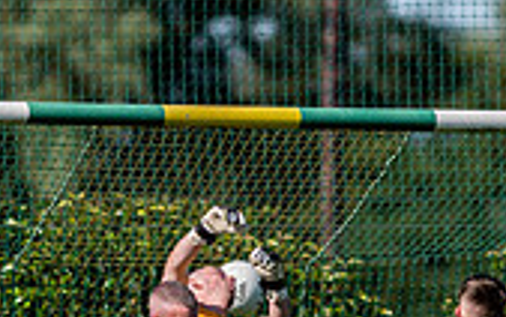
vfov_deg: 0.8
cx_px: 150
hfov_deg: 1.3
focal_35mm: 1607
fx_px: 22183
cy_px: 487
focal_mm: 300
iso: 110
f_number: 2.8
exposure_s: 1/2500
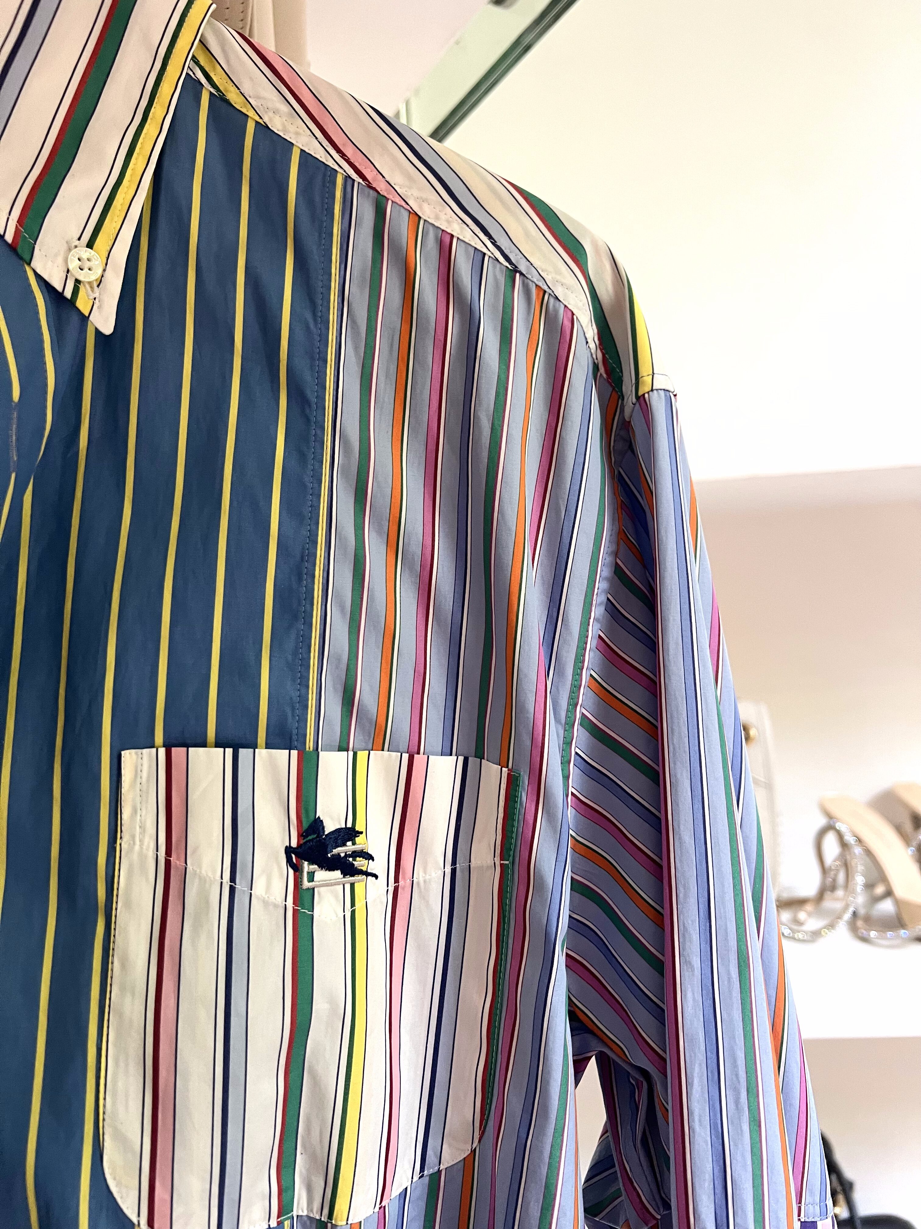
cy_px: 614
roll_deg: +3.0
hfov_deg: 53.1
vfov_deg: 67.3
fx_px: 922
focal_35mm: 26
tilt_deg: +0.9
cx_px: 460
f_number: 1.5
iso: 200
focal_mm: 5.7
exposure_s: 1/60
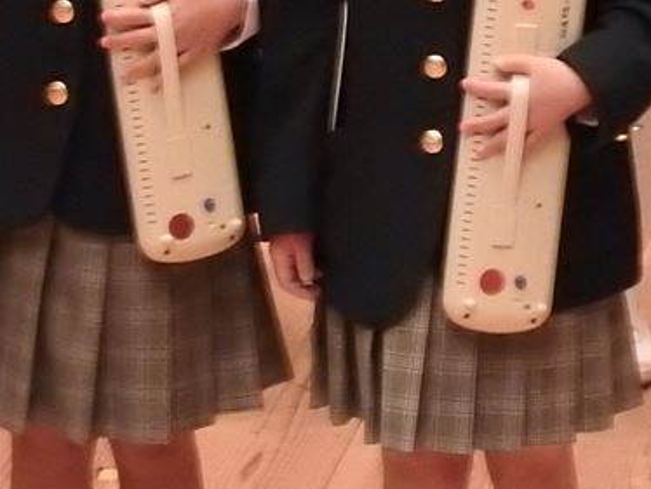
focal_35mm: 1972
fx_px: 37110
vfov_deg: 0.8
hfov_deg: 1.0
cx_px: 473
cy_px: -38
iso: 1600
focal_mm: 116.5
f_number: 5.6
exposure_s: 1/10
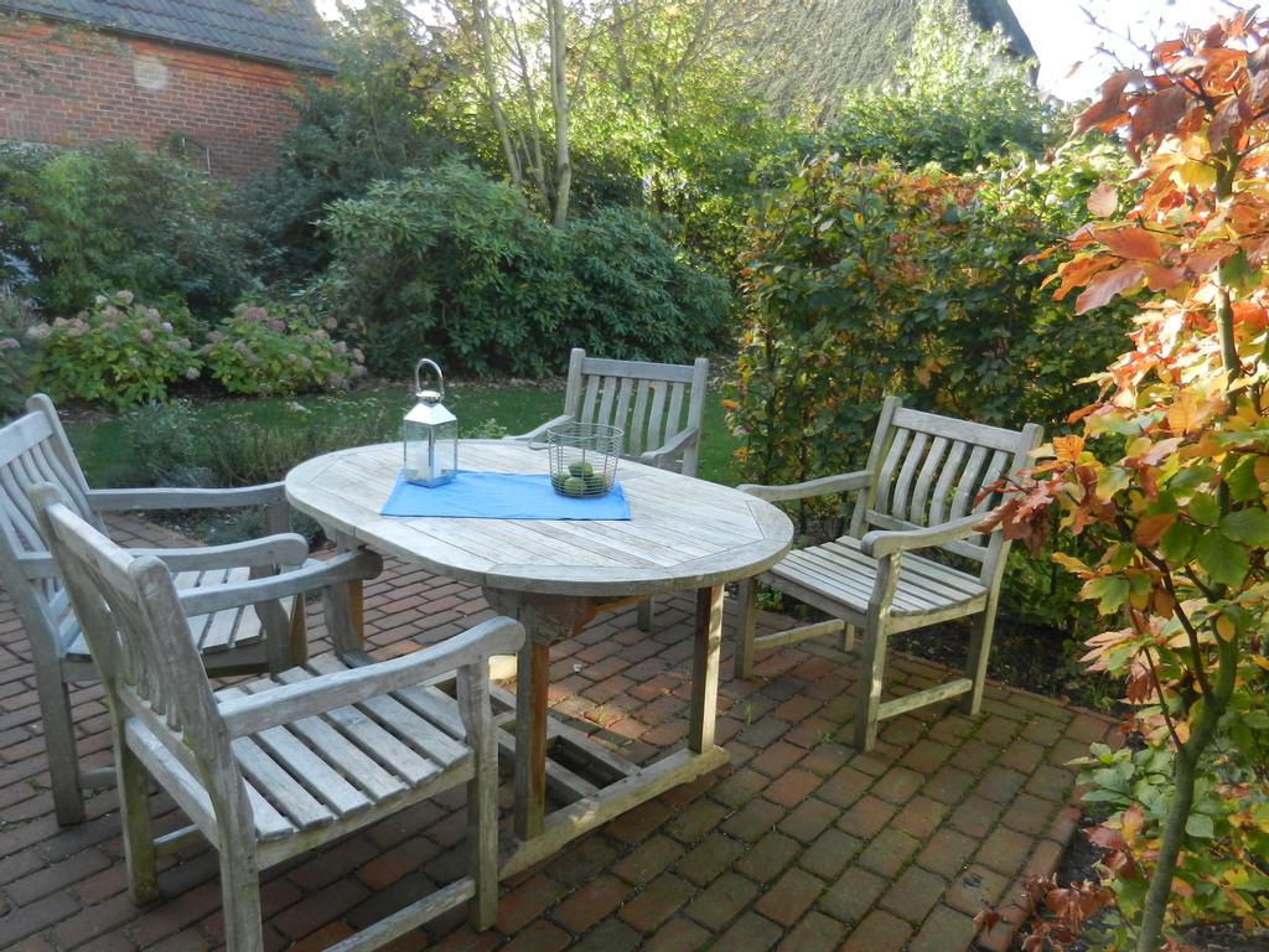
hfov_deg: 69.4
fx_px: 916
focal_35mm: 25
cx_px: 634
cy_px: 476
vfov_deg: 54.9
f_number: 3.5
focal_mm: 4.5
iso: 160
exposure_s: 1/125
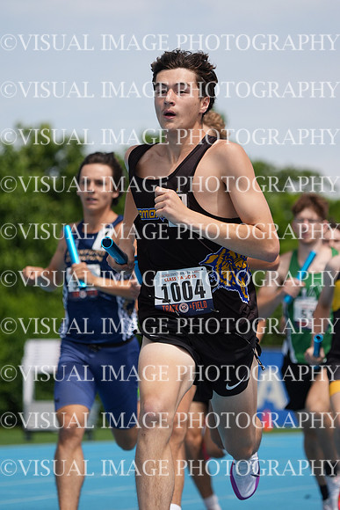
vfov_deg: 10.3
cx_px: 170
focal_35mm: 200
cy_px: 255
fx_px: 2831
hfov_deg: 6.9
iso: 500
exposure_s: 1/2500
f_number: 6.3
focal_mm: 200
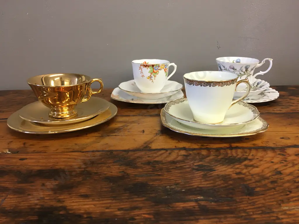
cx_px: 150
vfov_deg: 48.2
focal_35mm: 29
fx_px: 250
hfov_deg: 61.7
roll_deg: -0.1
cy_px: 112
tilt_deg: -16.7
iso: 40
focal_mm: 4.15
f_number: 2.2
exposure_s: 1/17
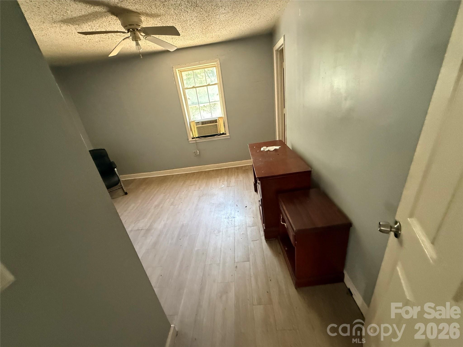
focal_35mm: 14
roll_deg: +8.0
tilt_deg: -23.9
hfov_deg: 102.1
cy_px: 174
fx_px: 187
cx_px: 232
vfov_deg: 85.7
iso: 800
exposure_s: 1/60
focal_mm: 2.22
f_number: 2.2
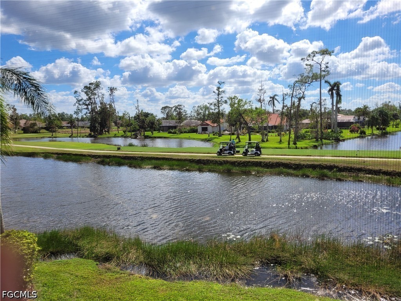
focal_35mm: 26
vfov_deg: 53.1
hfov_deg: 67.3
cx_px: 200
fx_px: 301
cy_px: 150
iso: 40
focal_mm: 5.4
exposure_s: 1/2240
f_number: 1.8
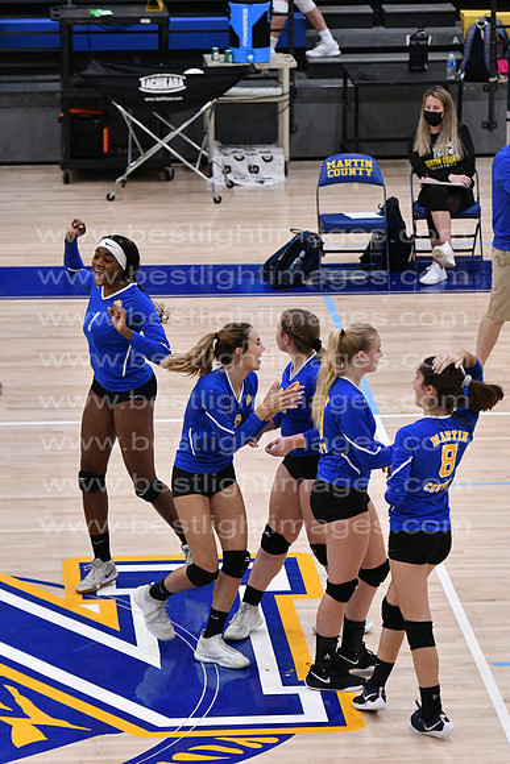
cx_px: 255
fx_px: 3695
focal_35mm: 174
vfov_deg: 11.8
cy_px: 382
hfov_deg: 7.9
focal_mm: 116
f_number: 3.2
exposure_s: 1/1250
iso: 6400
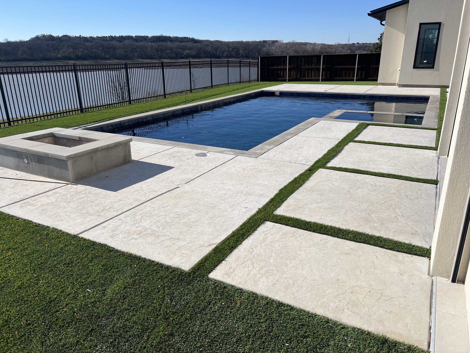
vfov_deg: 53.1
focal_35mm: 26
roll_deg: +1.2
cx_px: 235
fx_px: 353
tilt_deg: -18.1
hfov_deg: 67.3
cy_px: 176
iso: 50
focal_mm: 5.7
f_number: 1.5
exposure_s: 1/6579
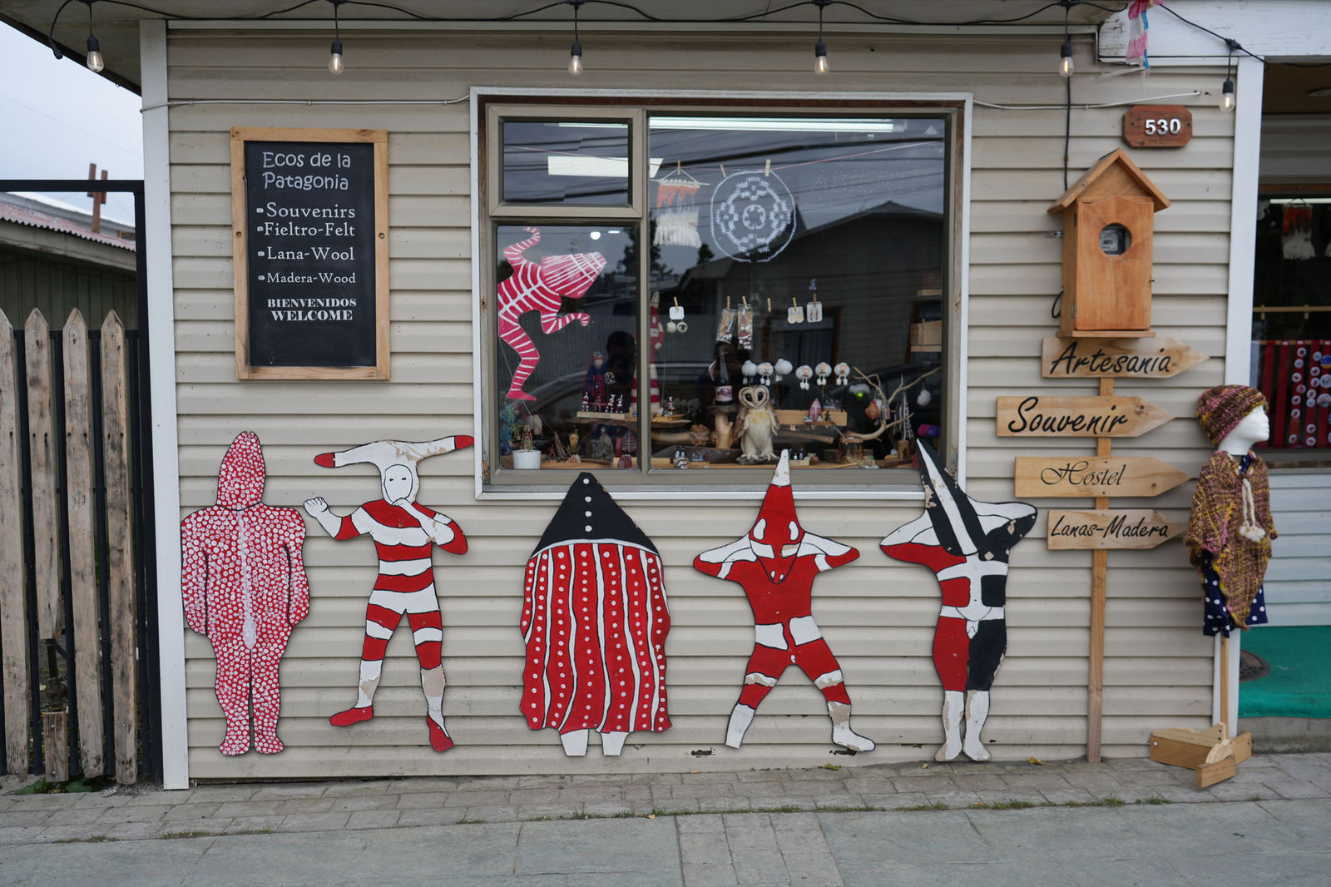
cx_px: 666
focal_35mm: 32
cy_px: 444
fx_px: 1183
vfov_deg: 41.1
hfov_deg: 58.7
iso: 100
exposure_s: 1/250
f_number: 5
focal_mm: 32
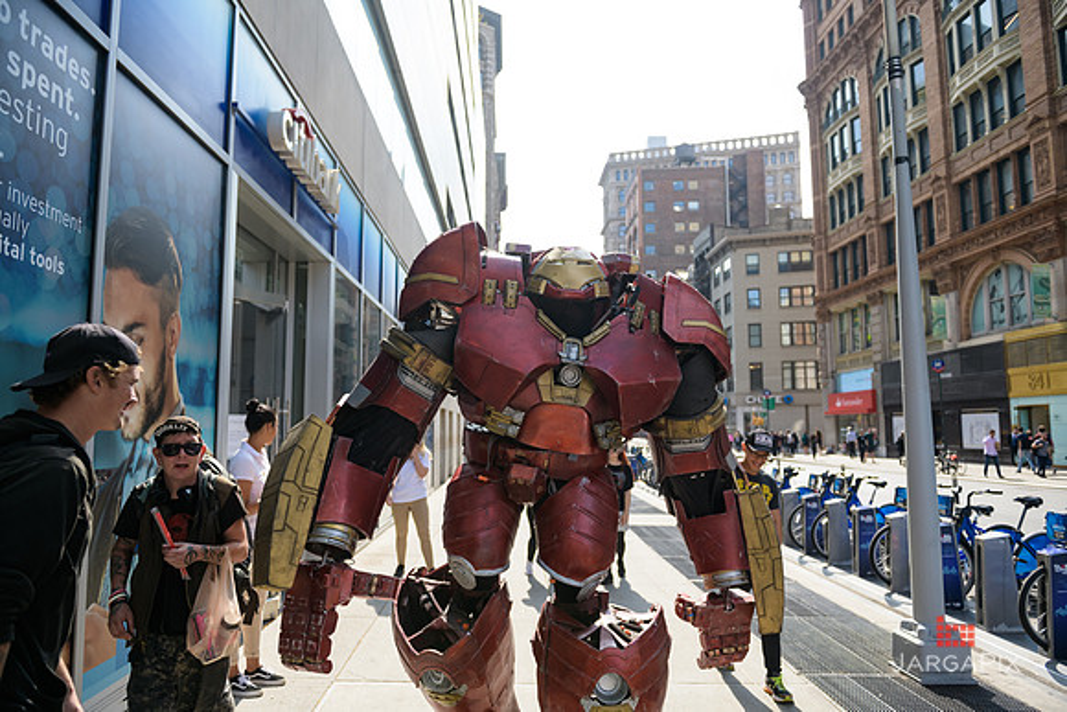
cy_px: 356
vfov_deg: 53.2
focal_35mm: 24
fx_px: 711
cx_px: 534
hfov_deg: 73.7
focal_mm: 24
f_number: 3.2
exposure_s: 1/2000
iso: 200
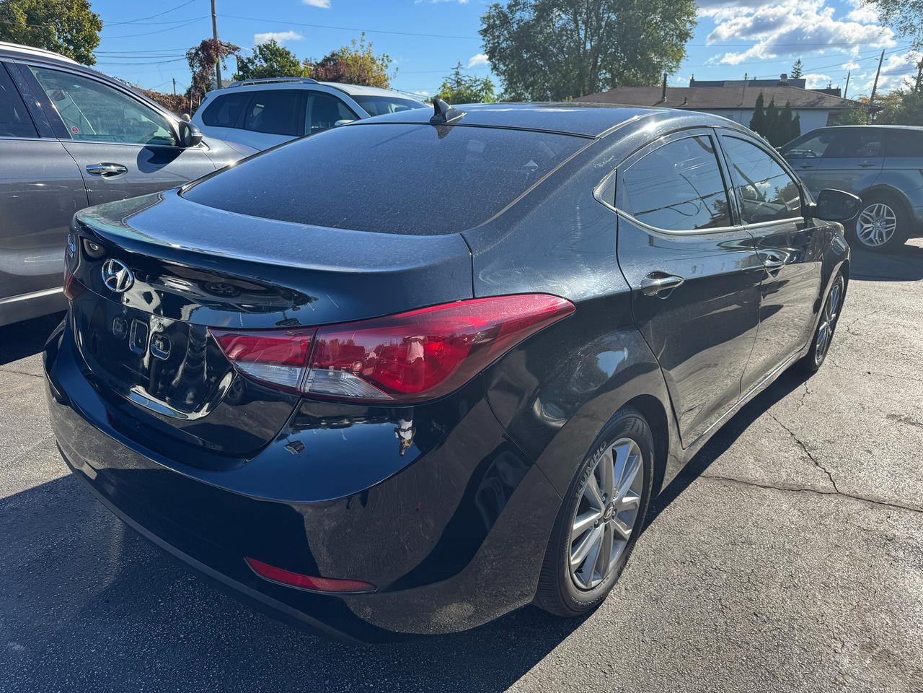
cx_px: 462
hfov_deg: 71.6
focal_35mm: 24
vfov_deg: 56.8
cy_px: 346
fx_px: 640
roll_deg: +0.0
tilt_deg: -19.0
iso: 80
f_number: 1.78
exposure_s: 1/1597
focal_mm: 6.76
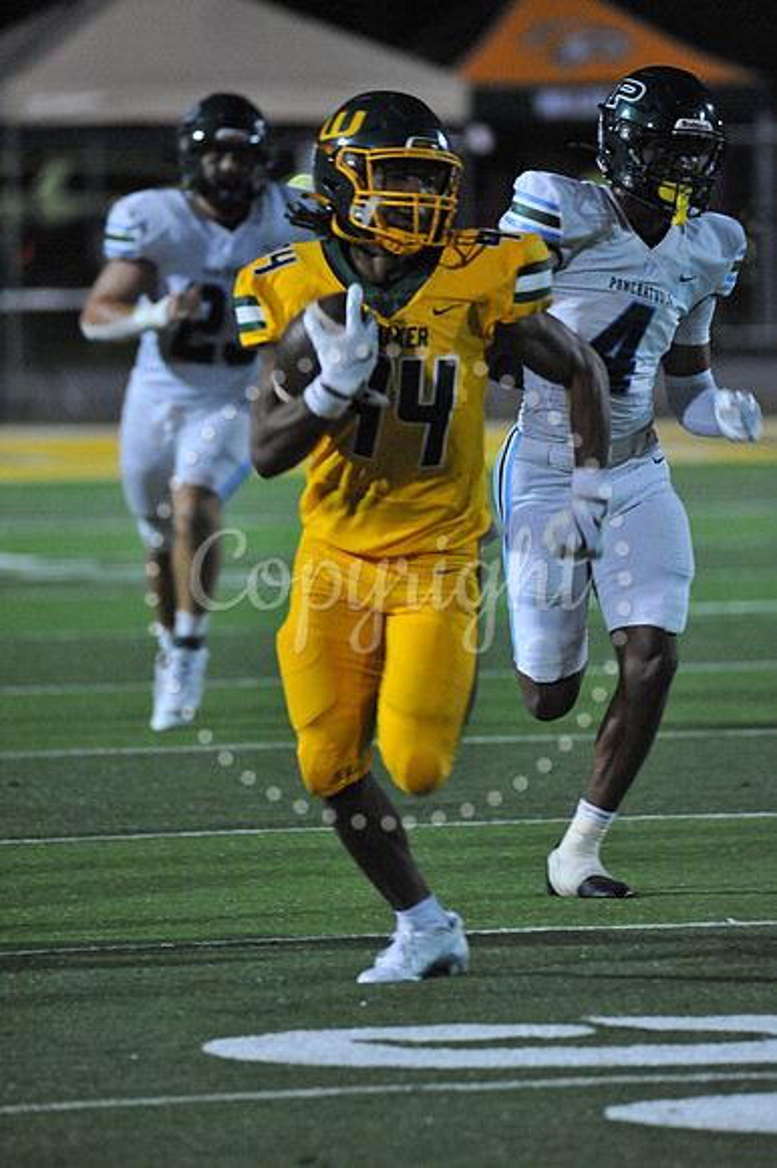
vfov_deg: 4.5
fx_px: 14909
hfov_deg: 3.0
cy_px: 584
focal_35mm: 460
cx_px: 388
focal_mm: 460
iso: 6400
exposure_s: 1/200
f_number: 6.3
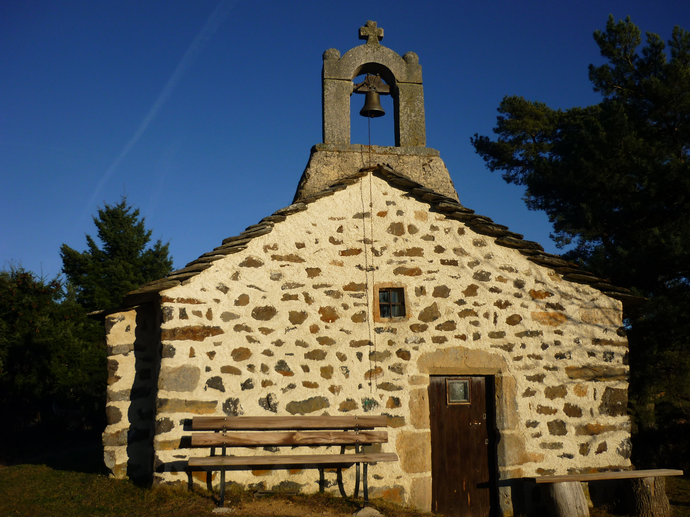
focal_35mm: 33
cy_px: 258
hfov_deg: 55.4
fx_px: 658
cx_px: 345
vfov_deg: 42.9
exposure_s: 1/250
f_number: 8
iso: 80
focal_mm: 5.5
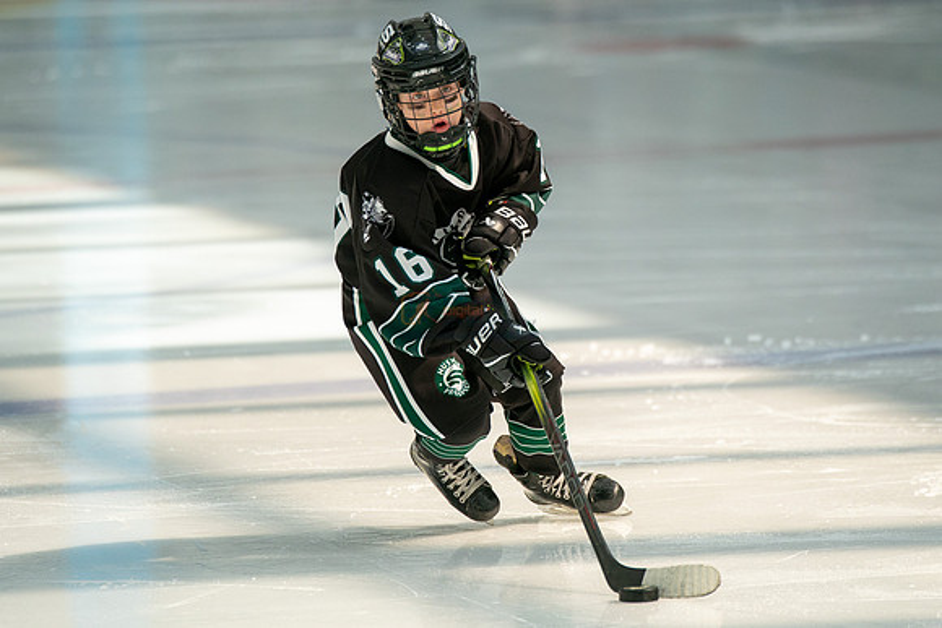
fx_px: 10582
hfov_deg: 5.1
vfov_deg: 3.4
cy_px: 205
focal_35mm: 404
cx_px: 505
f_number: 3.5
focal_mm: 300
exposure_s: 1/4000
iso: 1600
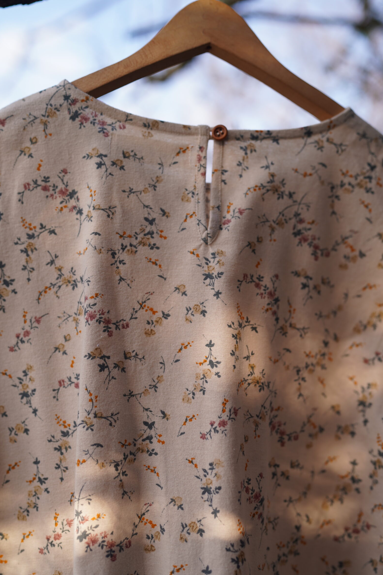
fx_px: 606
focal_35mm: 38
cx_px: 206
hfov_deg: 35.0
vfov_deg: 50.7
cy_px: 298
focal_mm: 35
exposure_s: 1/800
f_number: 2
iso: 100
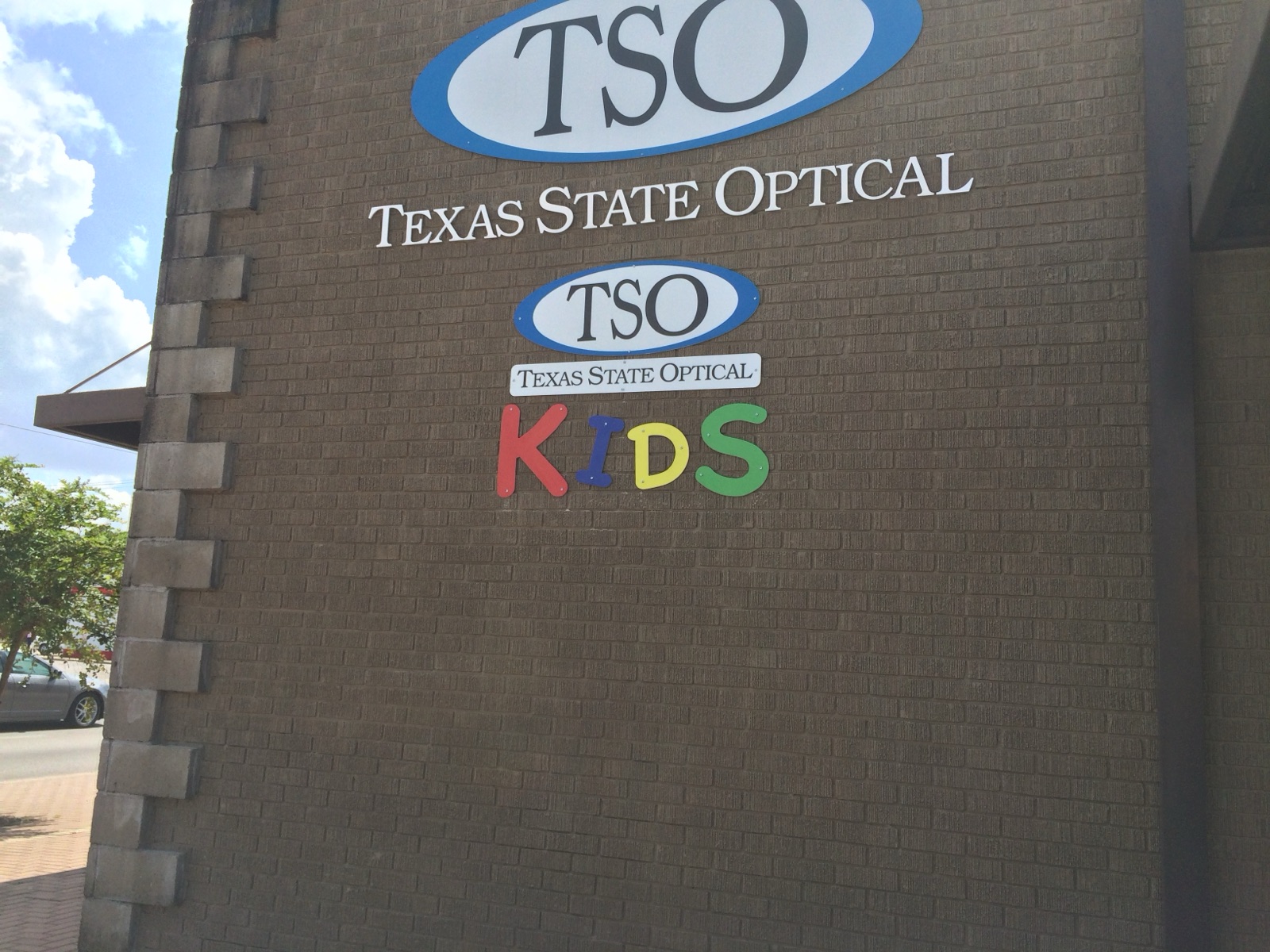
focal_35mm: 29
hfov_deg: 61.7
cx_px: 635
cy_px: 476
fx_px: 1064
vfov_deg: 48.2
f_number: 2.2
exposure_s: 1/1368
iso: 32
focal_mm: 4.15
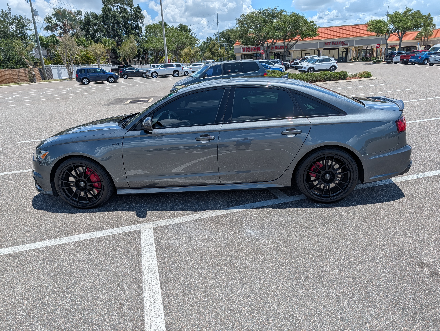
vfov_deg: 56.9
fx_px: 305
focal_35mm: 24
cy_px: 166
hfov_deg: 71.5
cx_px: 220
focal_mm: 6.9
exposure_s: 1/9901
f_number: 1.68
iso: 22
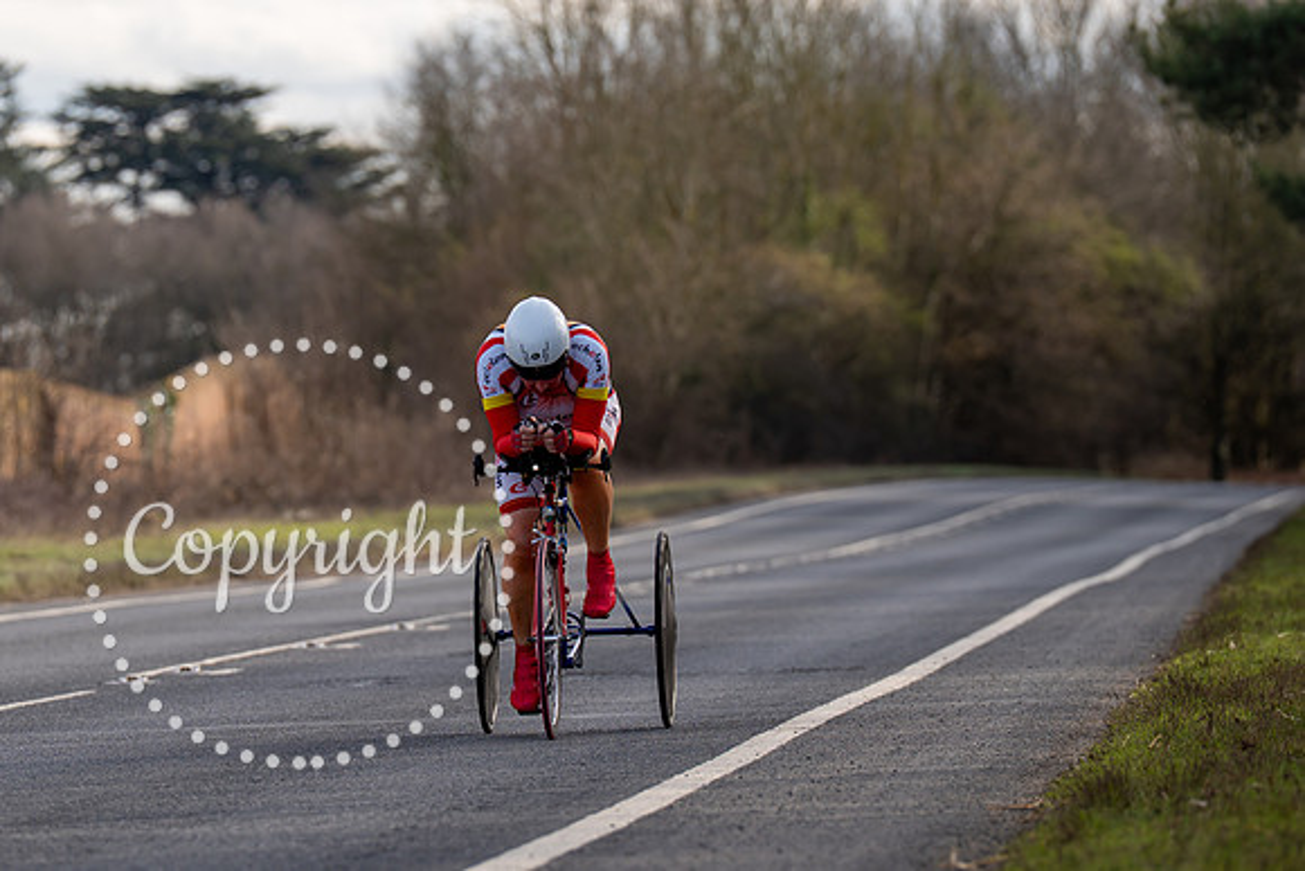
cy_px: 451
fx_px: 10652
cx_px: 523
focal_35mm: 294
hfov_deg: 7.0
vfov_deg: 4.7
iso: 160
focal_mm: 200
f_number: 4
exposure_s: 1/800
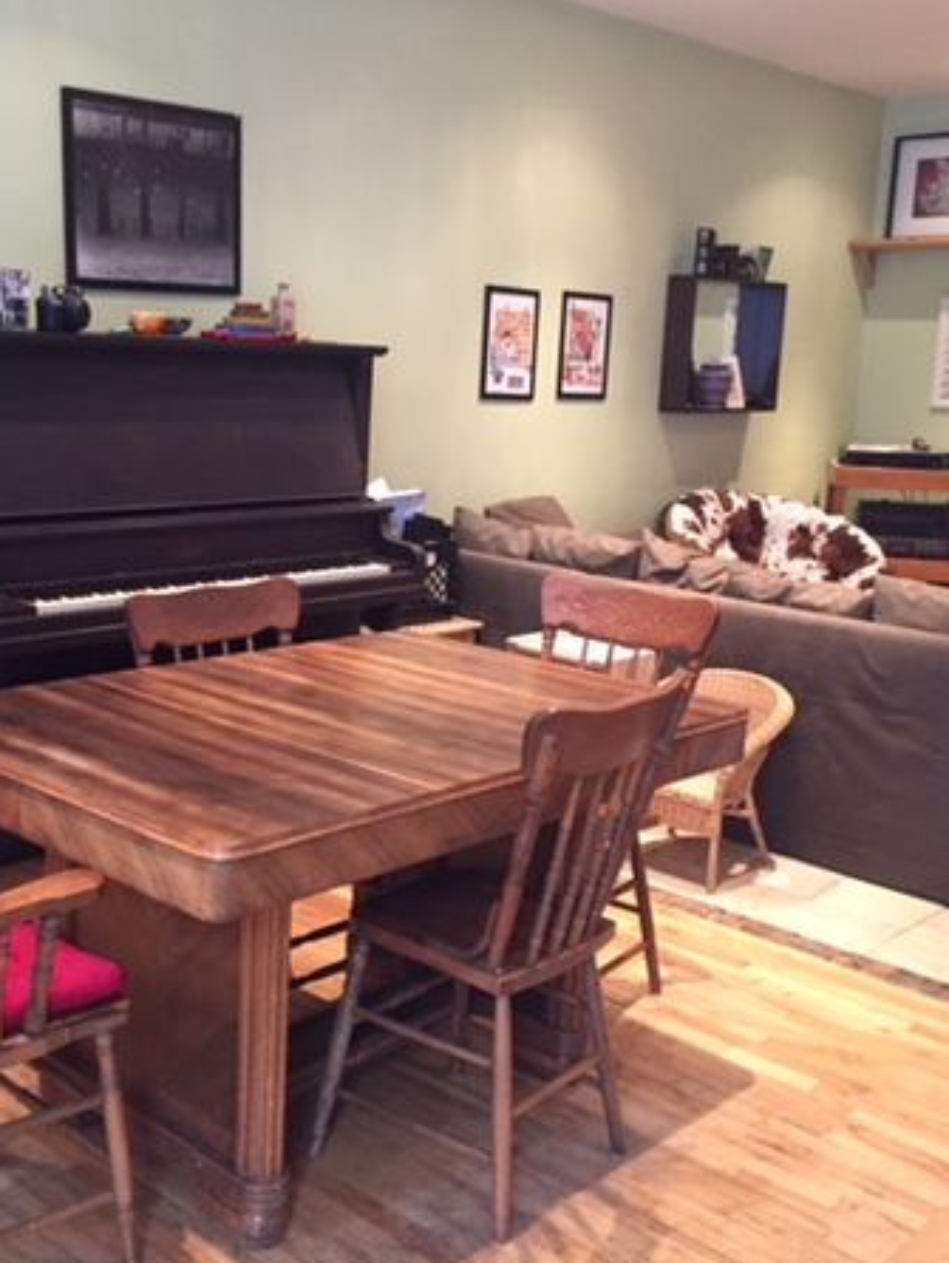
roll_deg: -2.4
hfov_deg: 36.7
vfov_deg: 47.8
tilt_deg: -10.3
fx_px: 1424
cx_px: 371
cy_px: 629
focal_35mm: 39
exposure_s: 1/15
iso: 250
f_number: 2.2
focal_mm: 4.15
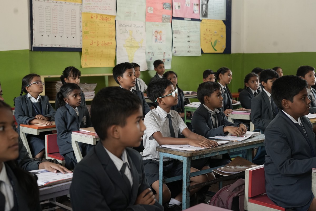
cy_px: 106
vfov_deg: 27.0
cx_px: 158
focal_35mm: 50
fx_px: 439
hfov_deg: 39.6
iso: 1600
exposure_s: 1/160
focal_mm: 50
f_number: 4.5
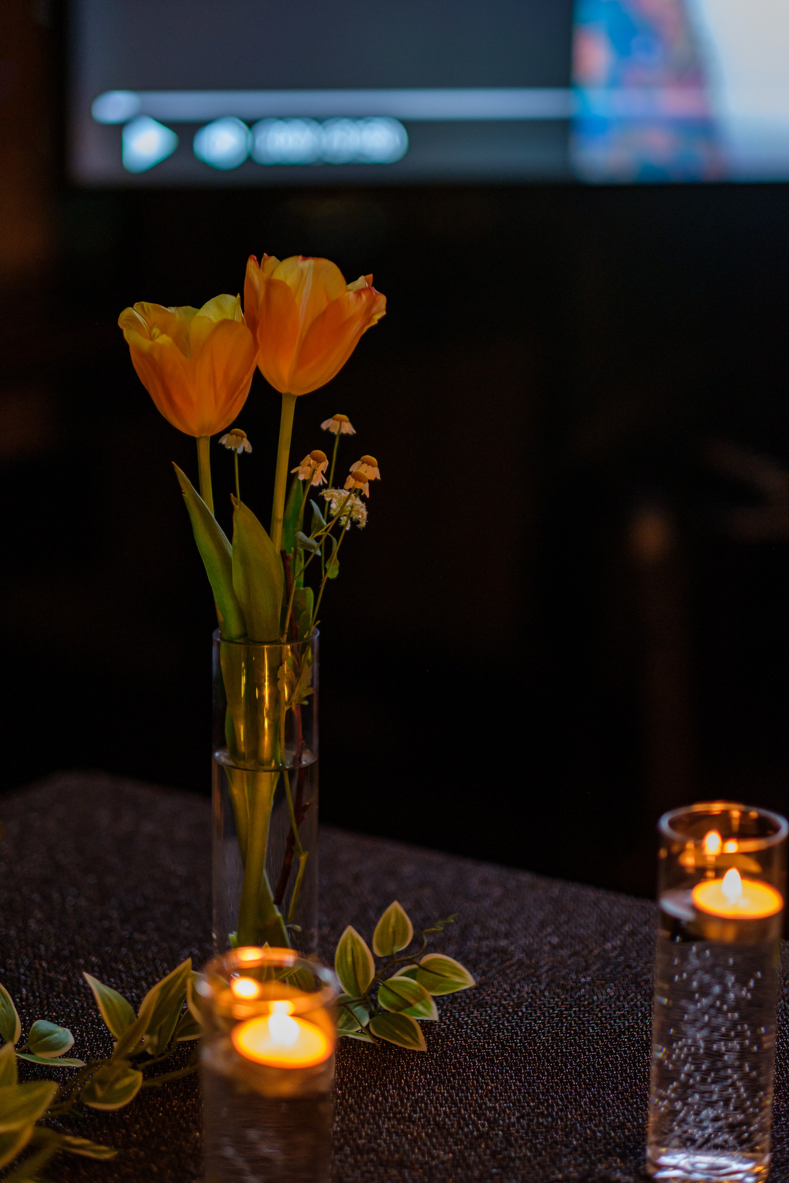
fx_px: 2761
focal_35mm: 84
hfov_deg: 16.3
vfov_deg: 24.2
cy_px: 592
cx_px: 394
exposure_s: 1/125
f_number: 1.2
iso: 640
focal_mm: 56
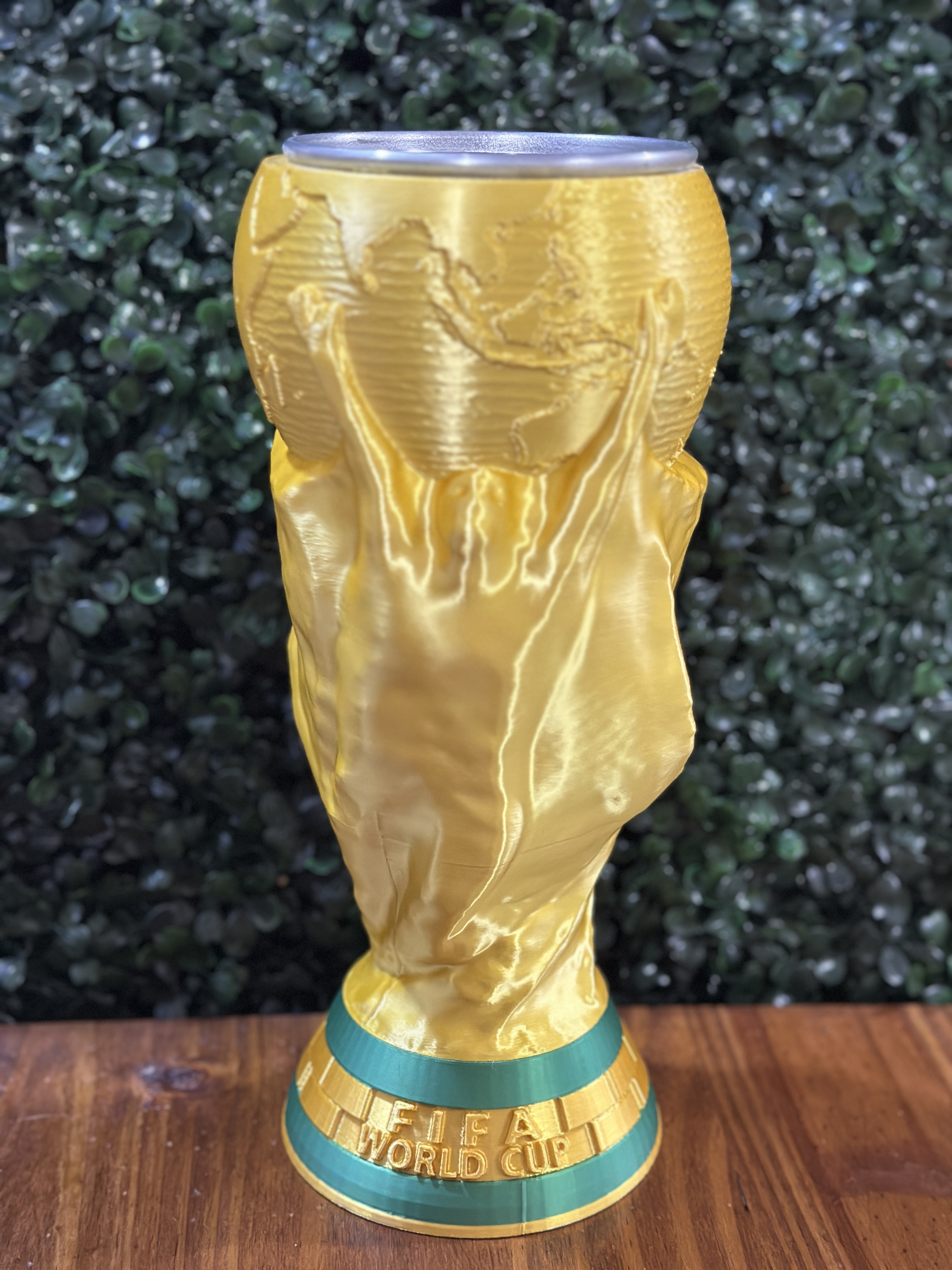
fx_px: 1760
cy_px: 635
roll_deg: -1.2
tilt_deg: -17.1
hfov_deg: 30.3
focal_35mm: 48
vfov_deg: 39.7
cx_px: 476
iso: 400
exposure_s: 1/50
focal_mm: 6.86
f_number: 1.78
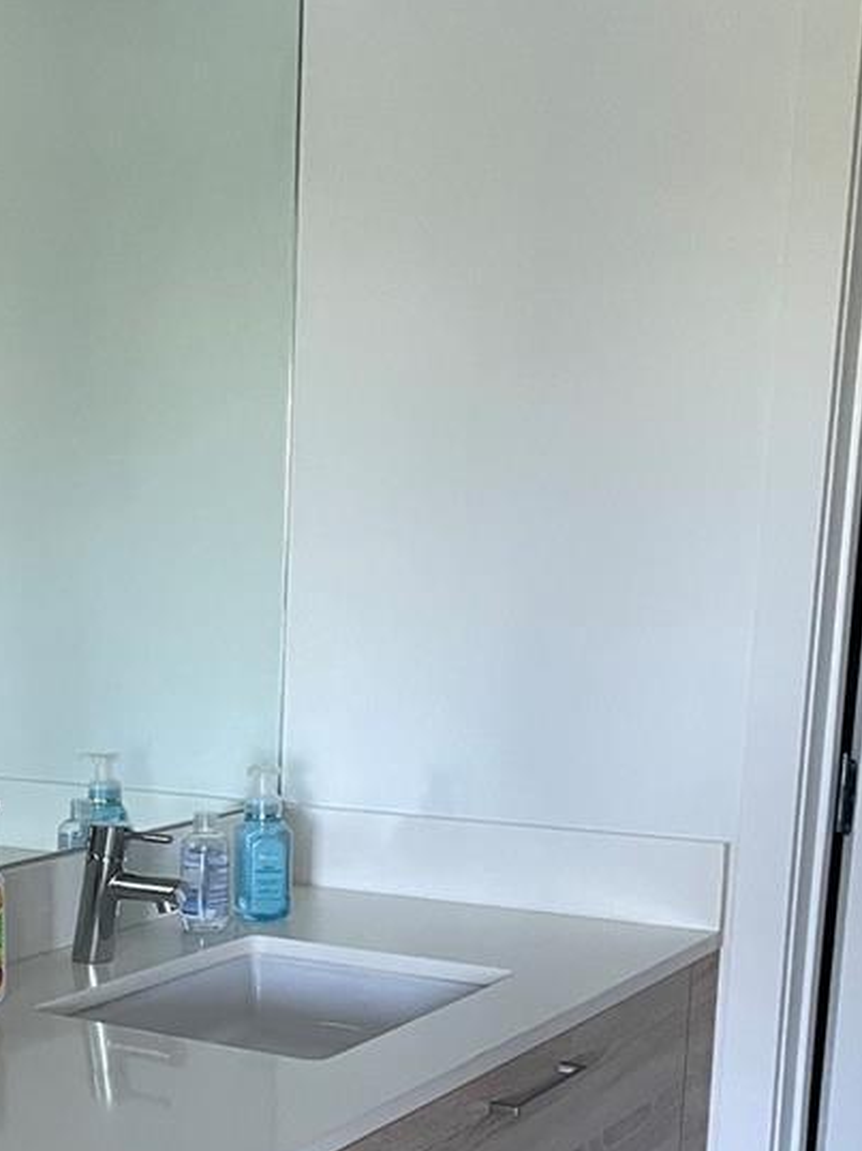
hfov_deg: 24.1
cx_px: -9
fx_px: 1927
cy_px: 952
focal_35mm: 58
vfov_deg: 32.2
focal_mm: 4.2
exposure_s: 1/40
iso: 500
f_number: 1.6
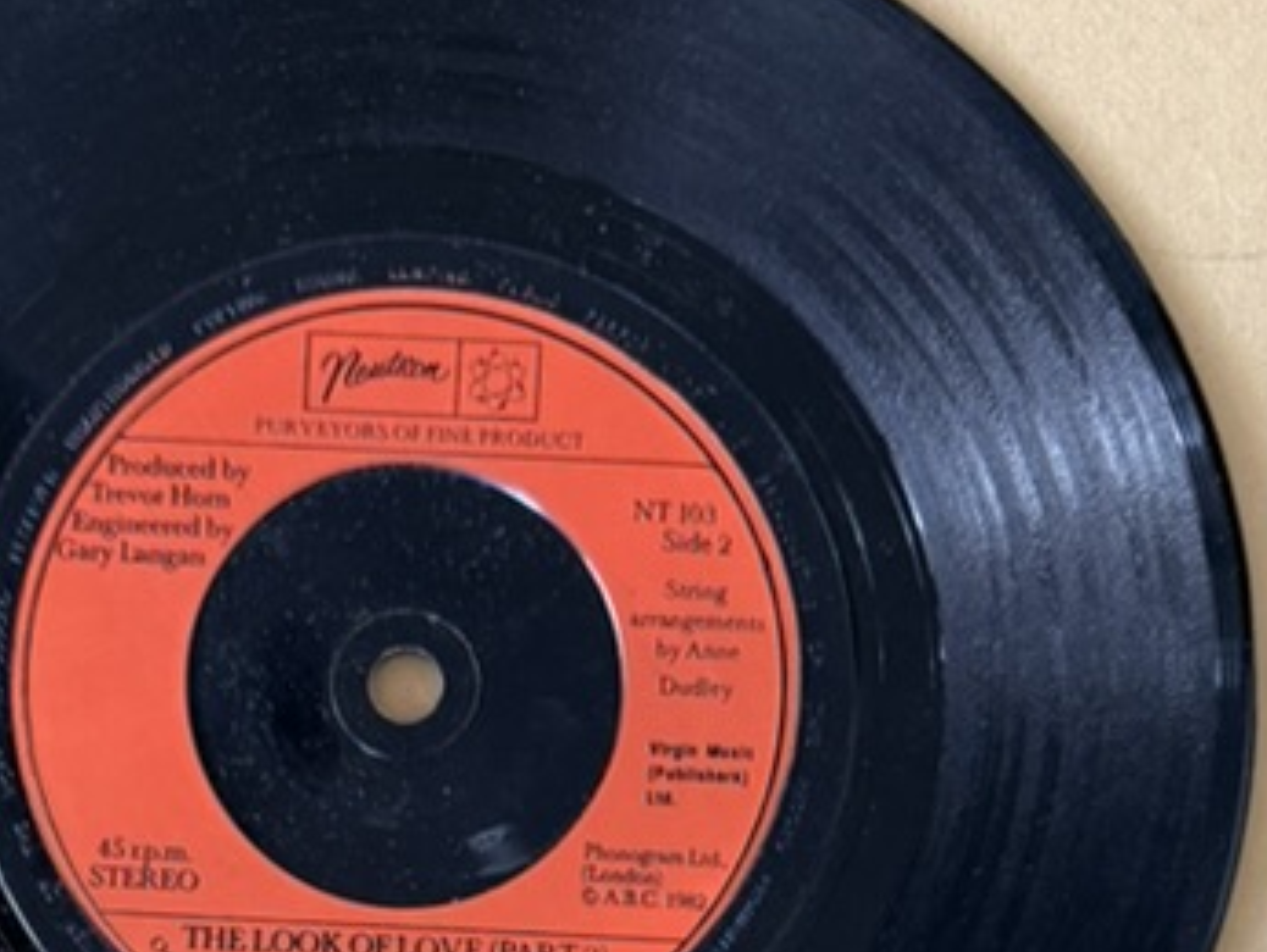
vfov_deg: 17.5
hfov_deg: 27.2
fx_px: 2601
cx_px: 406
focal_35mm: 71
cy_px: 1626
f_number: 1.78
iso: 250
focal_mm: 6.76
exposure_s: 1/60
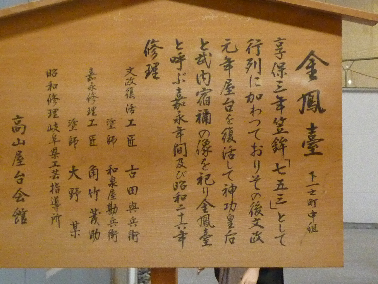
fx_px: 732
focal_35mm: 67
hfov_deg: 29.0
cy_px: 142
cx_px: 189
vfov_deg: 21.9
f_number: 3.6
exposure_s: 1/10
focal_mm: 6.1
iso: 800
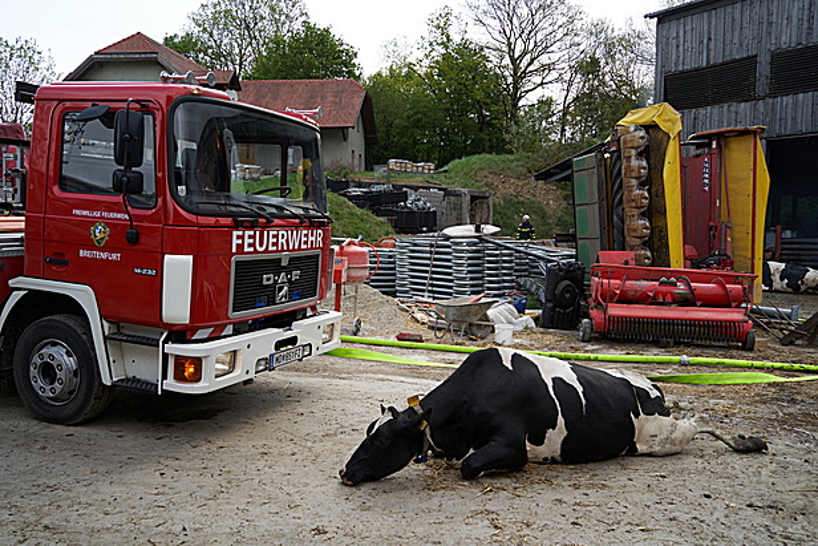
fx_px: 682
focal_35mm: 30
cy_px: 273
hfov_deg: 61.9
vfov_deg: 43.6
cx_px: 409
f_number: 5.6
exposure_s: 1/500
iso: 250
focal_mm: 30
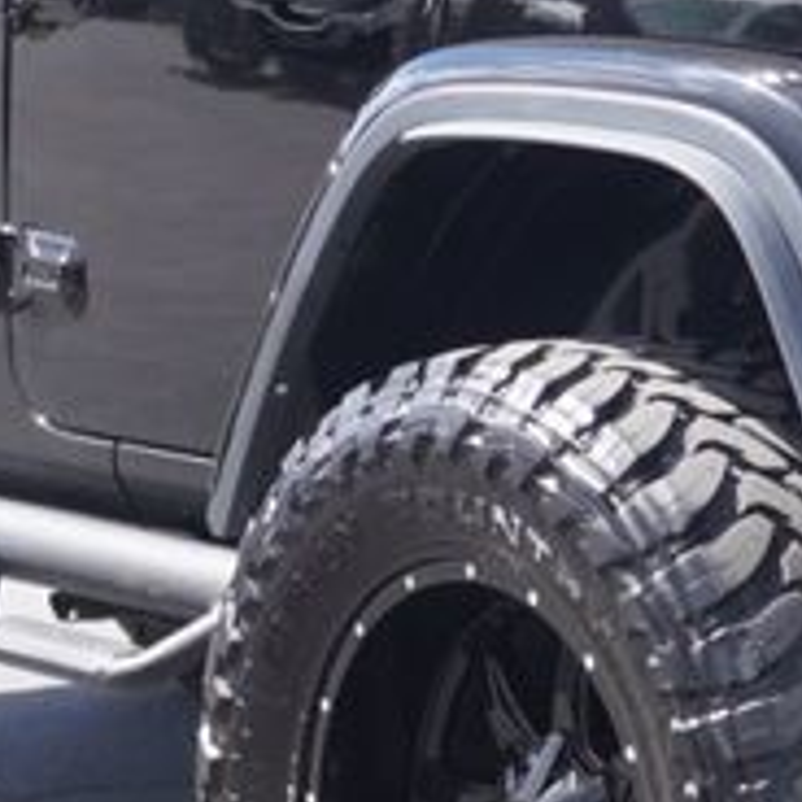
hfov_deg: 7.2
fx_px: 6343
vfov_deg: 7.2
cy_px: 214
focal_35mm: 242
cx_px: 671
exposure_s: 1/100
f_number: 6.3
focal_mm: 34
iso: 100
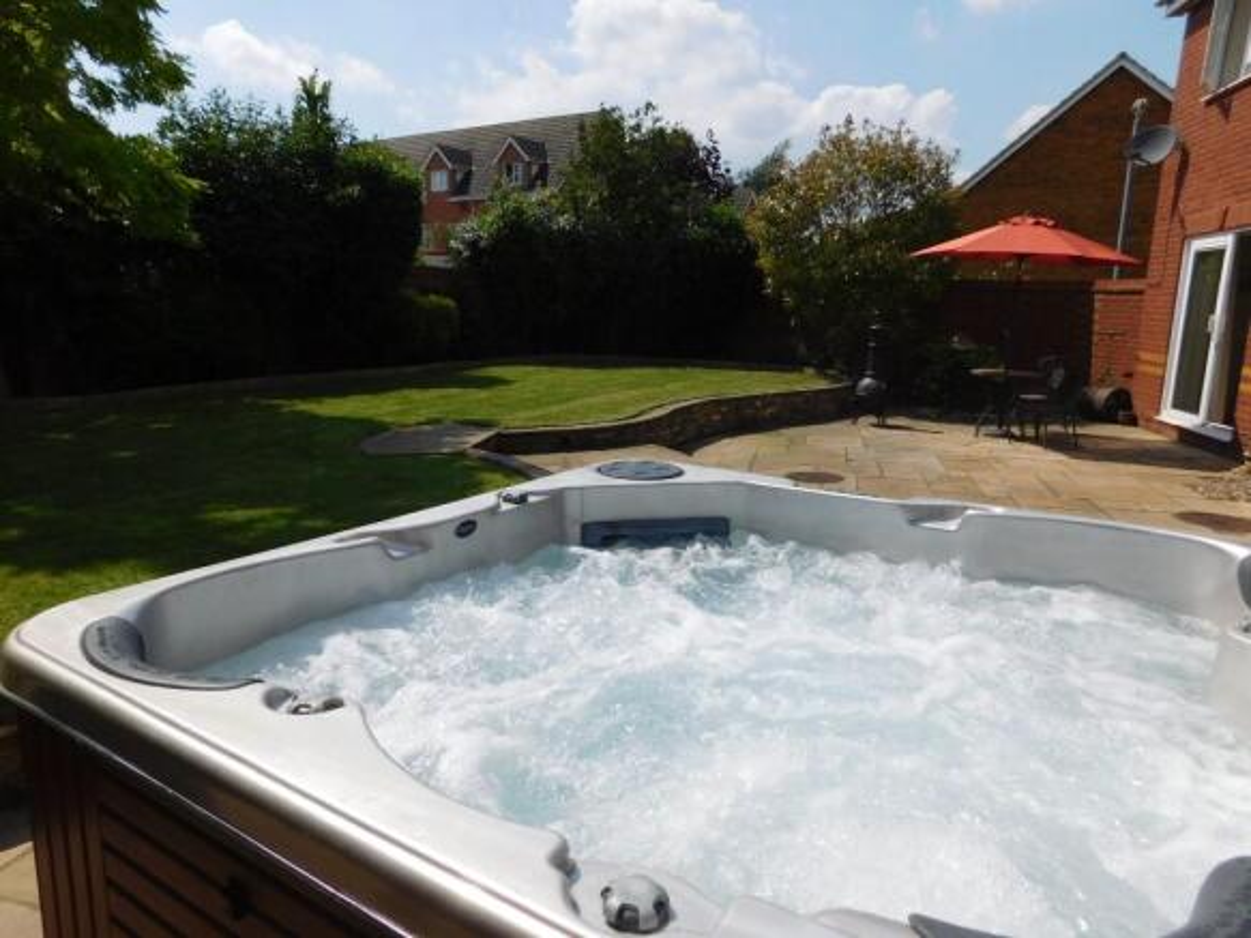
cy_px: 469
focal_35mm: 23
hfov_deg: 73.9
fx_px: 831
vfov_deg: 58.9
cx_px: 626
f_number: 6
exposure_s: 1/800
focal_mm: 4
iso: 125
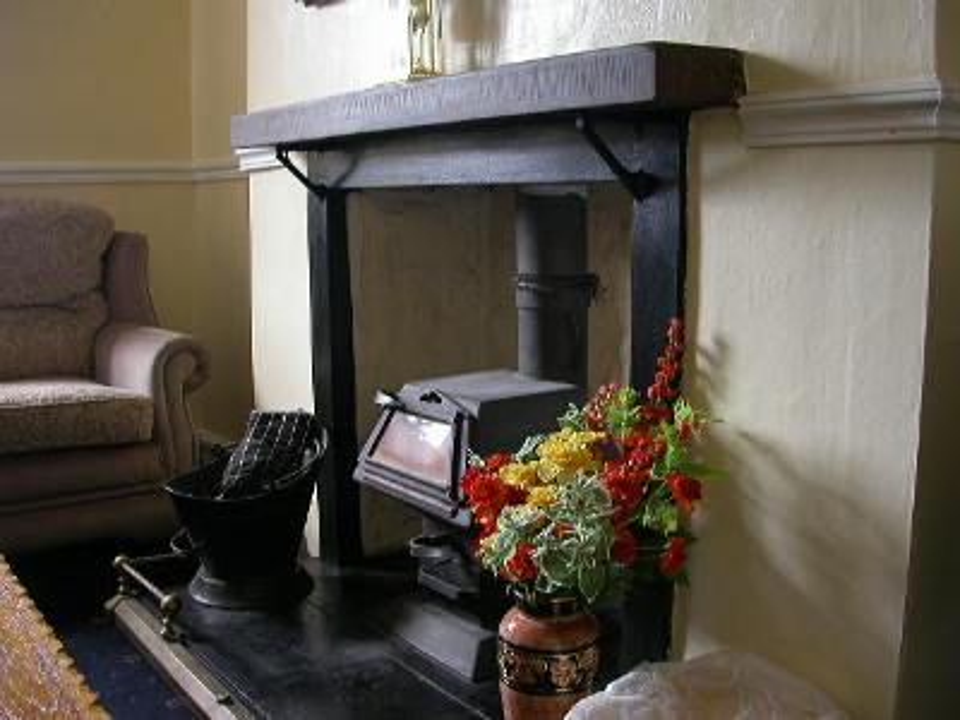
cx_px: 480
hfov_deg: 49.0
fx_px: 1054
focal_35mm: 38
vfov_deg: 37.7
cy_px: 360
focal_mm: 7.85
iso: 100
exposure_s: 1/30.1
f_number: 2.6
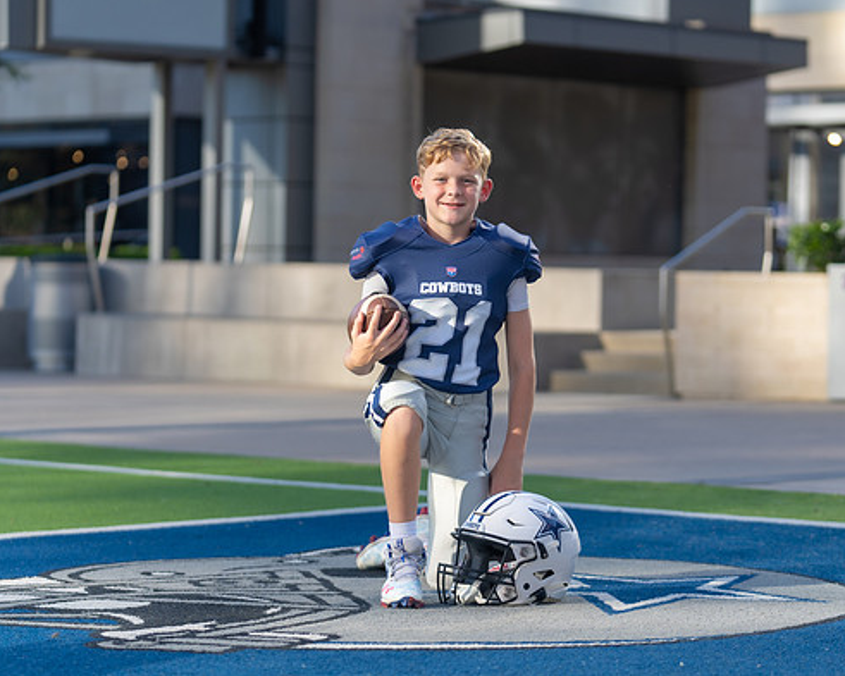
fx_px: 2701
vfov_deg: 14.3
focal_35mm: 108
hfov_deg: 17.8
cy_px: 357
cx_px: 468
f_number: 2.8
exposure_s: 1/640
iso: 100
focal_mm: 89
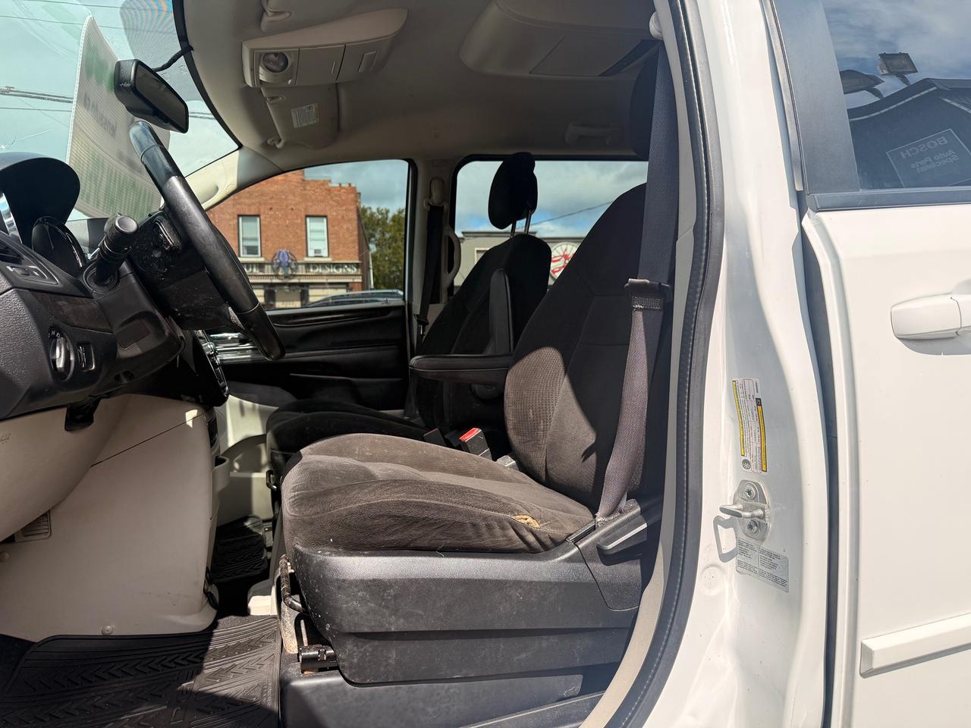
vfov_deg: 56.8
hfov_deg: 71.6
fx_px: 673
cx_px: 486
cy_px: 364
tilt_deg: -0.9
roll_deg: +0.8
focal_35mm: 24
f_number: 1.78
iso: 100
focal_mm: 6.76
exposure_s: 1/2703
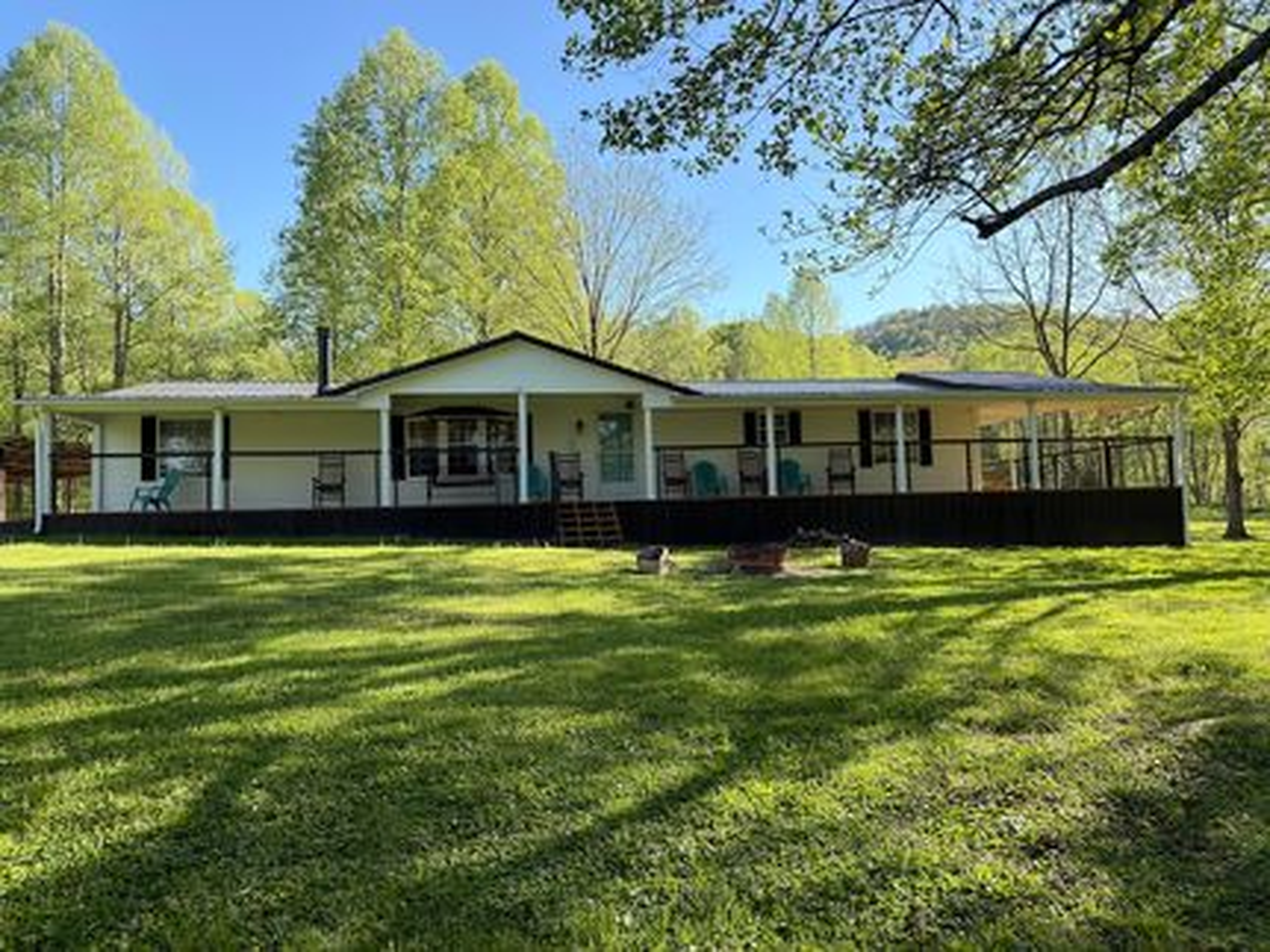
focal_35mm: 24
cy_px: 476
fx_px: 880
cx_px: 635
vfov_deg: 56.8
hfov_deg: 71.6
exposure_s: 1/1486
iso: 100
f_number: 1.78
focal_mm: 6.76
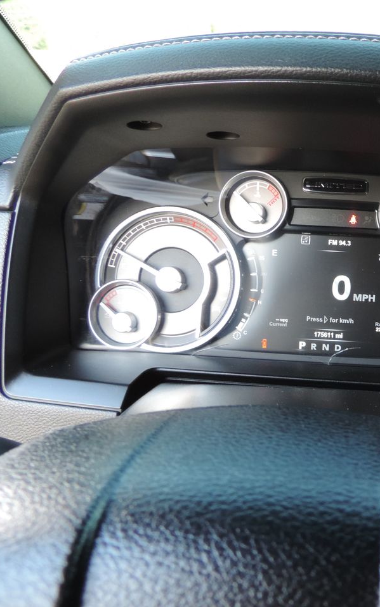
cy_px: 304
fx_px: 563
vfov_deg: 56.7
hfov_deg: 34.8
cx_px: 353
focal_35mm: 34
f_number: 3
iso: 220
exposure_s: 1/30
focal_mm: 4.3
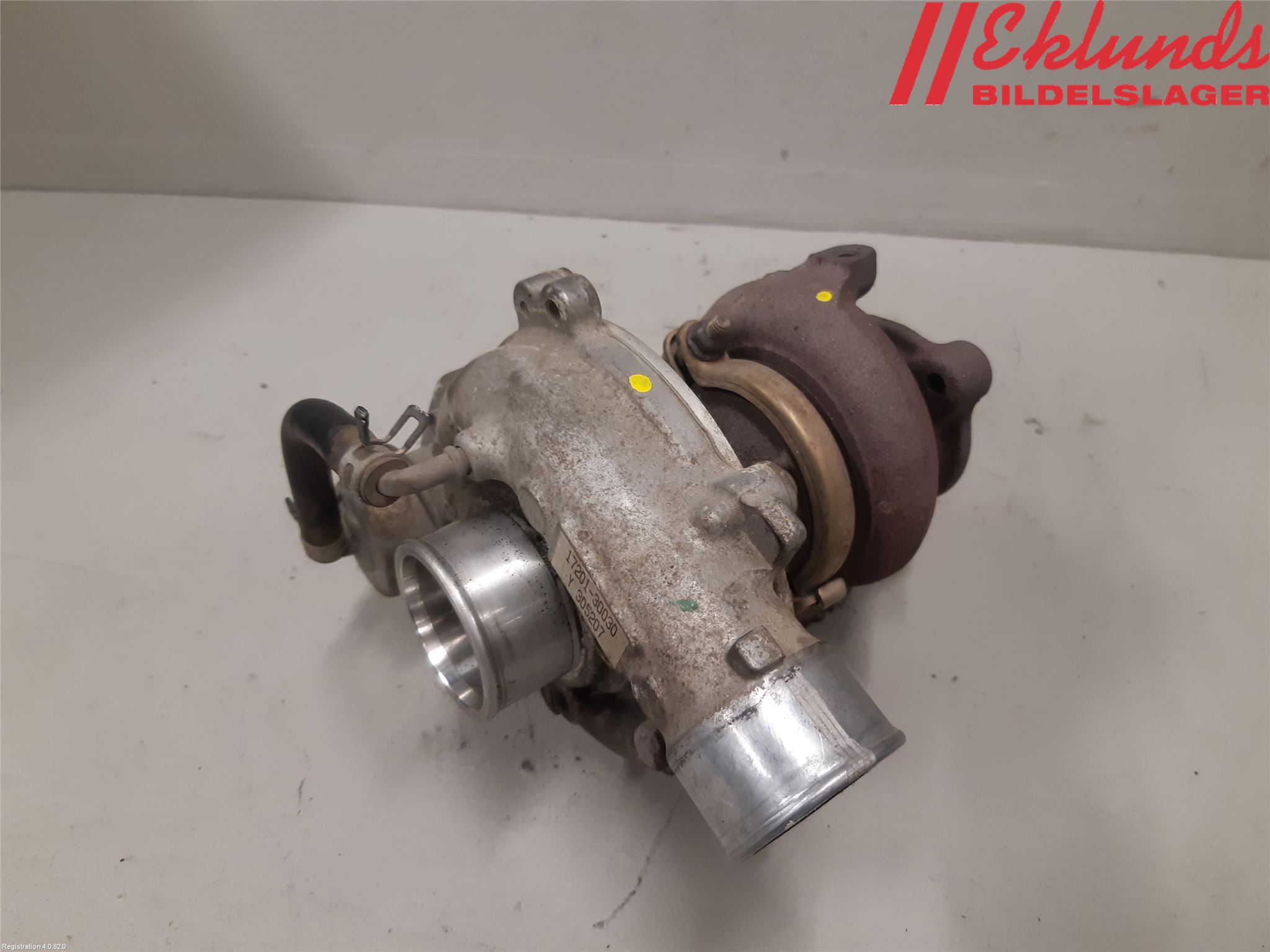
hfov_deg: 67.3
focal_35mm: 26
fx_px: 954
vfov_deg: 53.1
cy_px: 476
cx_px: 635
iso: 125
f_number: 1.7
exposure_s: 1/50
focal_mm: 3.93
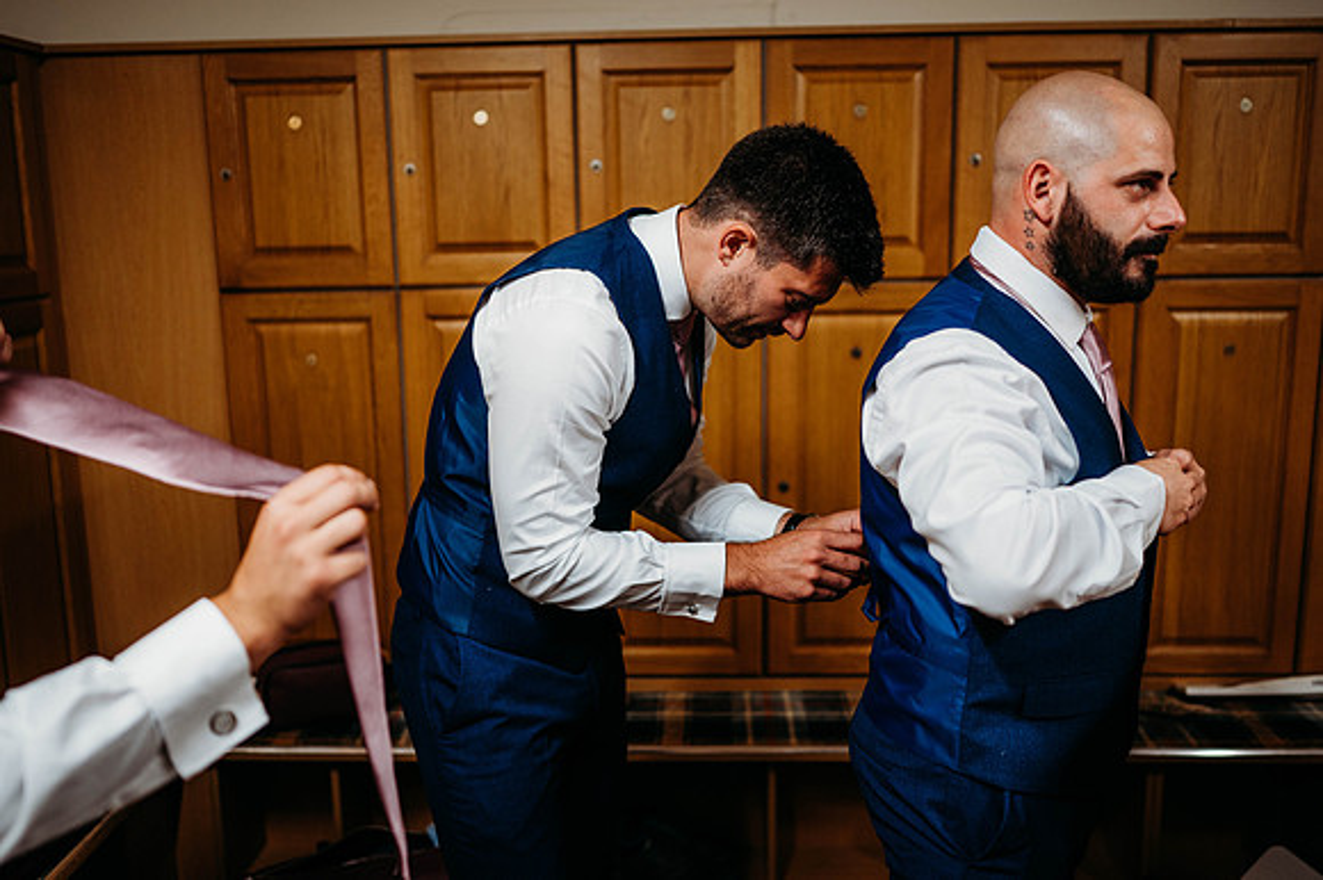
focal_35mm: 35
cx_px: 662
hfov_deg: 54.5
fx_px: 1285
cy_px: 440
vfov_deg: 37.8
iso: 560
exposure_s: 1/200
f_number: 1.8
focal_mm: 35
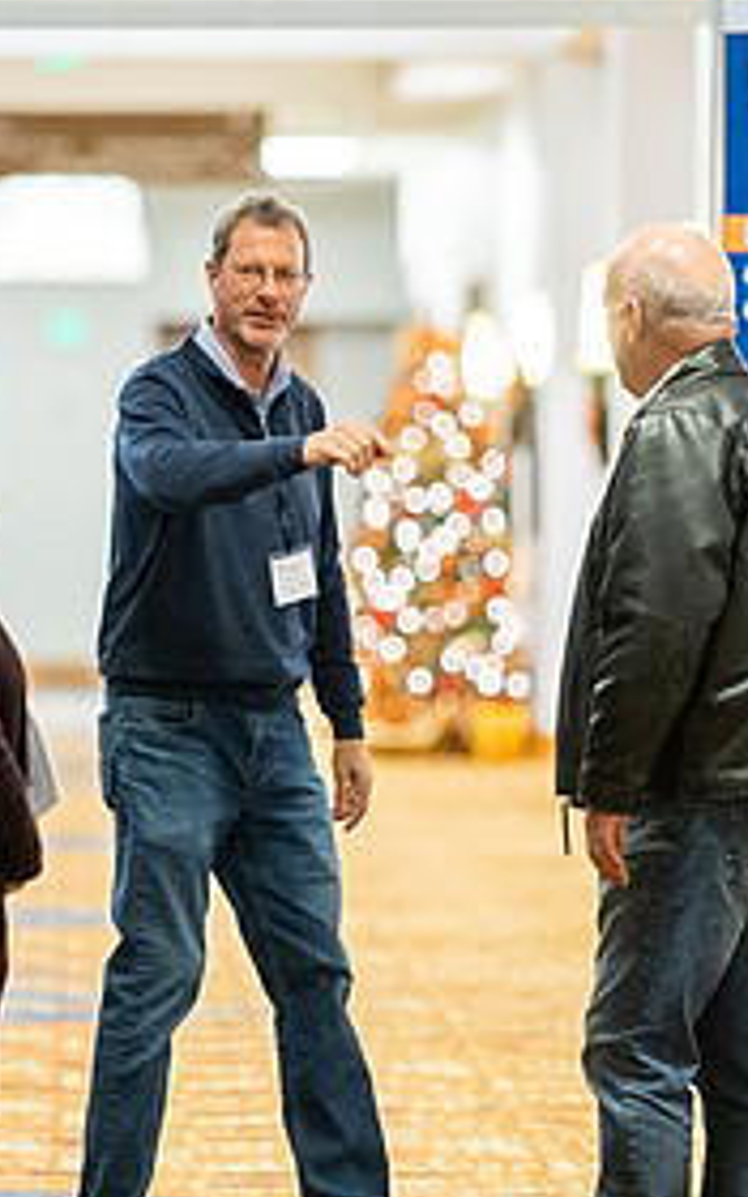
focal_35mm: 430
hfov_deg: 3.1
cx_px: 180
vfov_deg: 4.9
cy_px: 554
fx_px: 14025
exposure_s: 1/160
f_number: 2.8
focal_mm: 200
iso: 6400
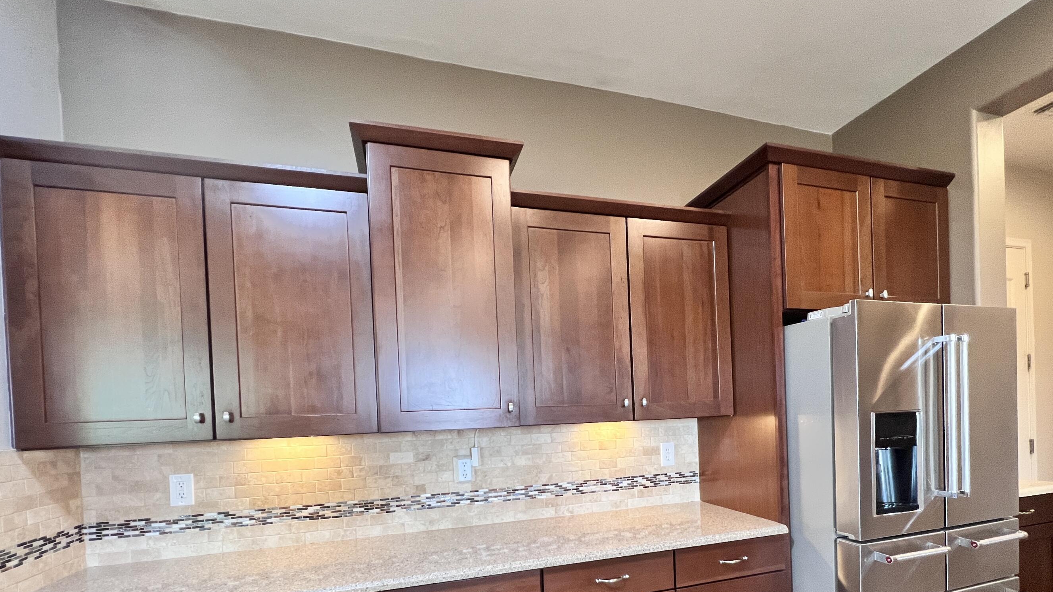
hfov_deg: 99.2
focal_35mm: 16
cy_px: 422
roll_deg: +2.8
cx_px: 563
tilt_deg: -0.5
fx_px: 447
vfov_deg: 64.2
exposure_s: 1/60
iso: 250
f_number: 1.8
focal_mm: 1.57
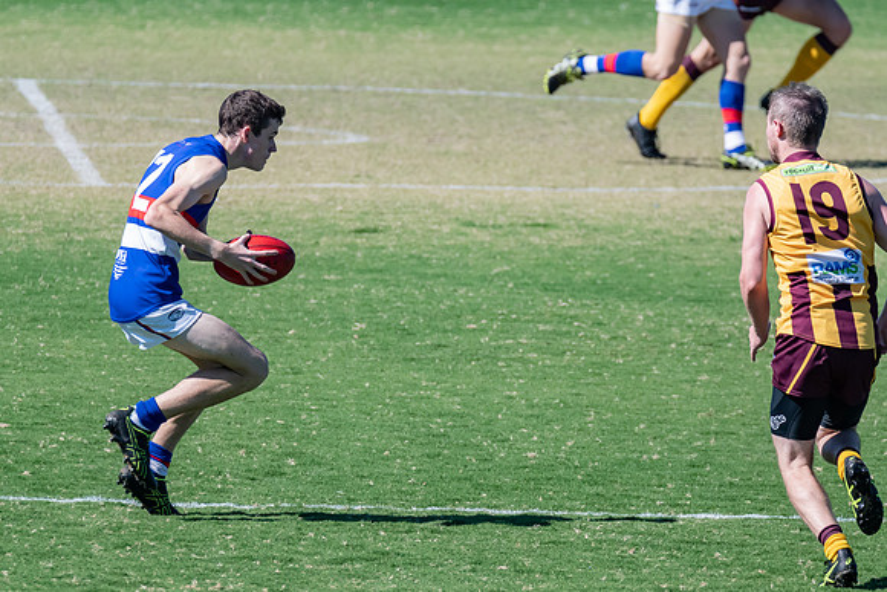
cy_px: 356
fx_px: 17775
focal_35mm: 721
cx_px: 354
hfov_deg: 2.9
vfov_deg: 1.9
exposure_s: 1/2500
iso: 800
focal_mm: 400
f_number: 7.1
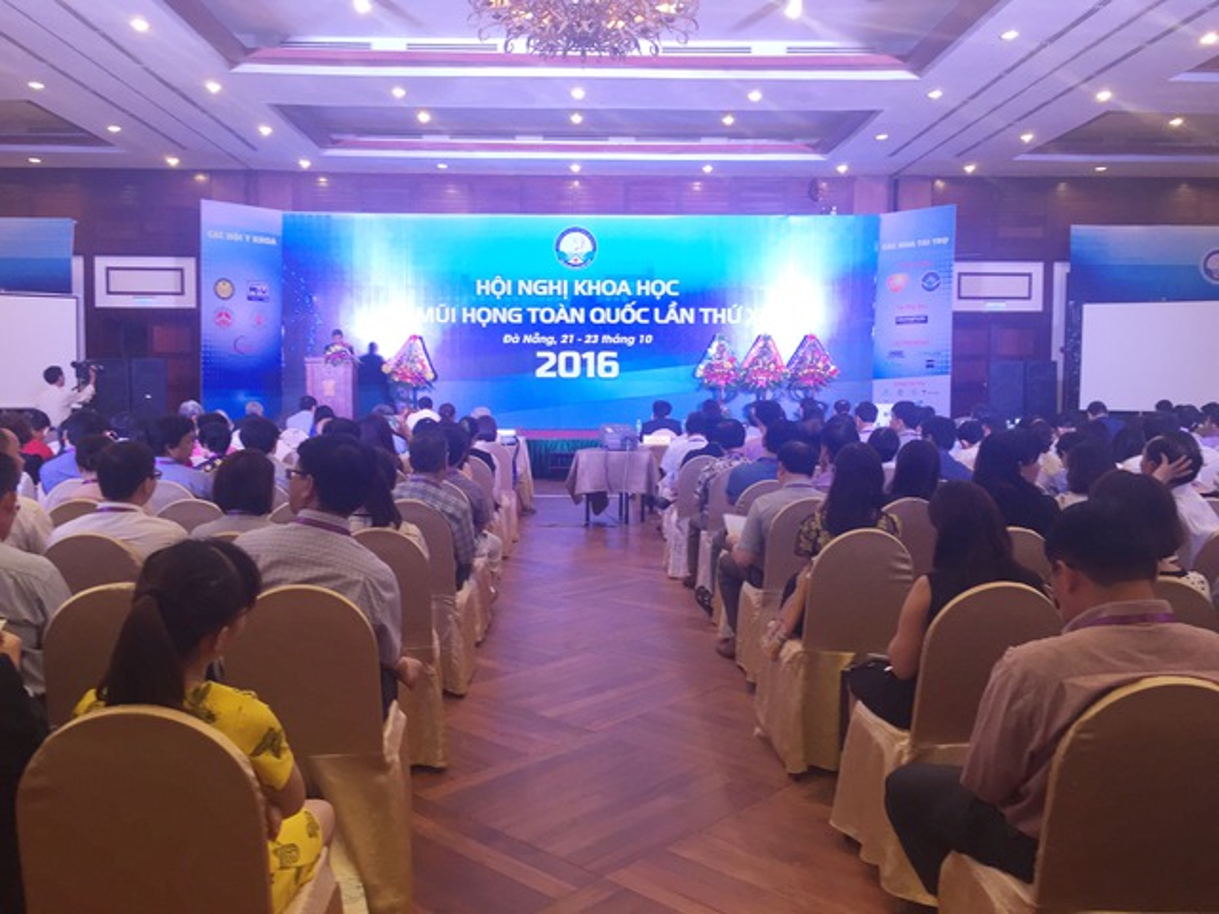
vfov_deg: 48.2
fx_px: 1021
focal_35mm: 29
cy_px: 457
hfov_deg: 61.7
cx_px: 610
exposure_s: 1/30
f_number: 2.2
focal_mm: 4.15
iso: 80
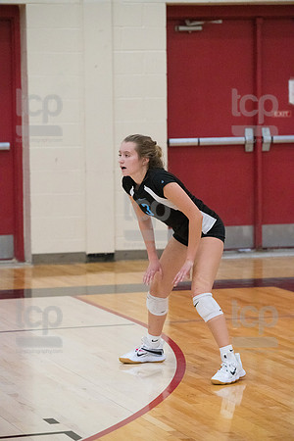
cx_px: 147
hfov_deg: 8.3
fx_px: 2021
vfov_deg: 12.5
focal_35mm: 165
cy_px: 220
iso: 6400
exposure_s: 1/1000
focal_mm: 165
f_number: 4.5
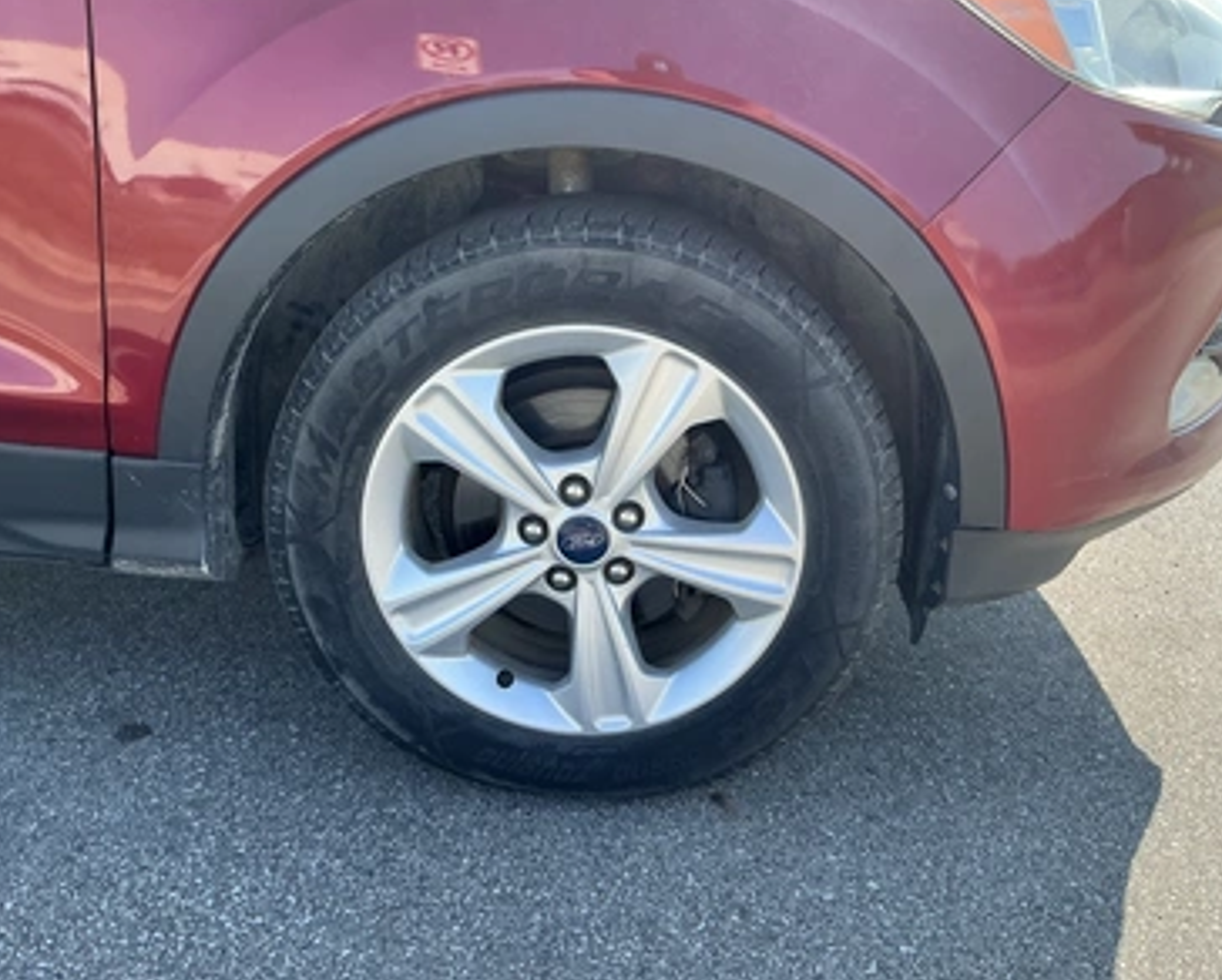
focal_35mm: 30
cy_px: 497
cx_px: 618
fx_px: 1086
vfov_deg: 48.6
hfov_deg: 58.7
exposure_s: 1/367
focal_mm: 3
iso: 25
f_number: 1.8
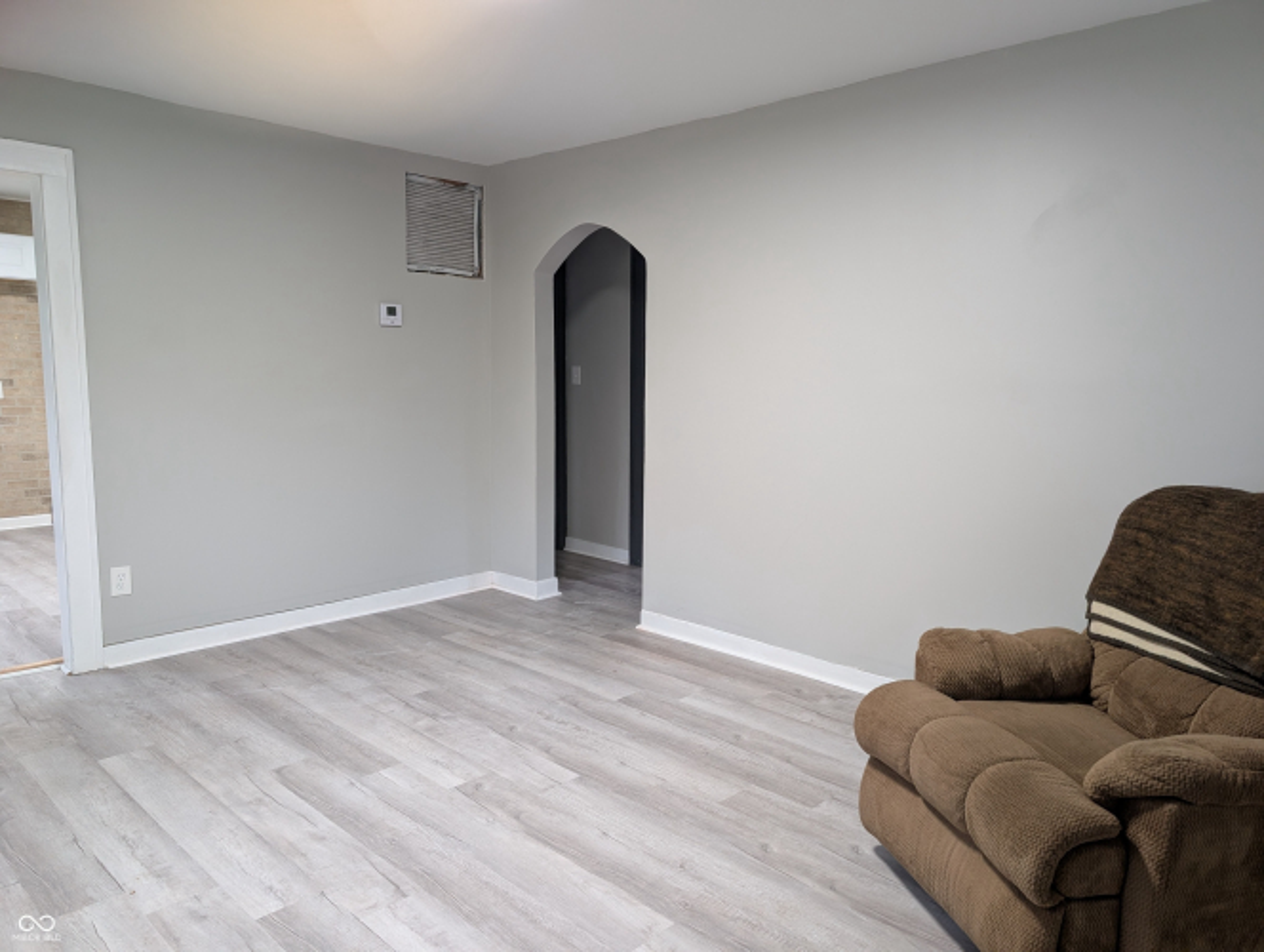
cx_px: 632
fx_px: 878
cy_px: 476
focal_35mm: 24
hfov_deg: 71.5
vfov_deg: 56.9
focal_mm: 6.9
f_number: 1.68
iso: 197
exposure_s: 1/24
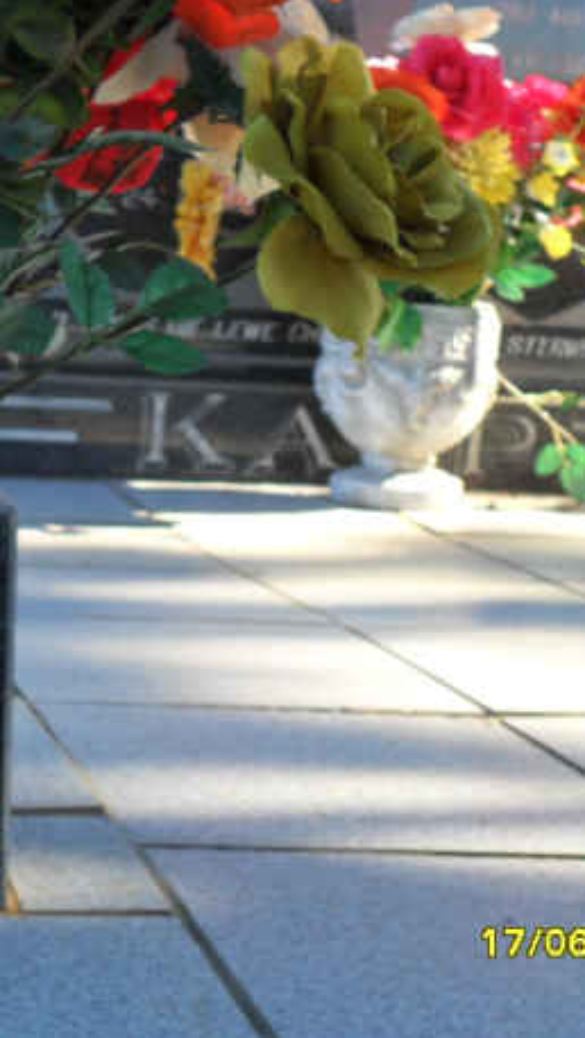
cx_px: 61
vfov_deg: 27.9
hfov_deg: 15.7
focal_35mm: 76
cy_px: 520
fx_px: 2094
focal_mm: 9.3
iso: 100
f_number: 5
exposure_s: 1/90
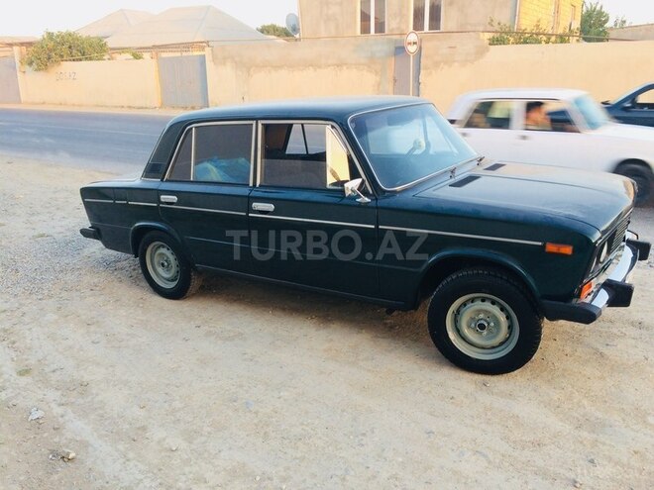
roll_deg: +0.8
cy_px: 245
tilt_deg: -18.2
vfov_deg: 48.2
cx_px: 327
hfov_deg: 61.7
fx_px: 548
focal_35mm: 29
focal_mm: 4.15
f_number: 2.2
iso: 50
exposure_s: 1/100
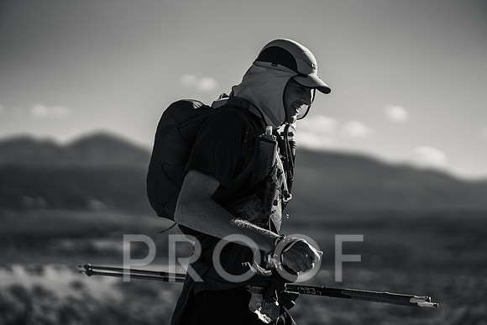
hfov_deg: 20.7
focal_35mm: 99
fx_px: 1334
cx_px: 244
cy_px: 162
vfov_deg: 13.9
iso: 100
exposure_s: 1/6400
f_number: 2
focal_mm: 96
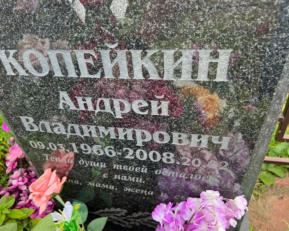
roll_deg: +12.0
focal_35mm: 28
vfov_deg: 51.5
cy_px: 119
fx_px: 239
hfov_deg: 62.1
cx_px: 132
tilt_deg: -37.4
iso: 50
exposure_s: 1/233
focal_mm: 5.7
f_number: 1.5
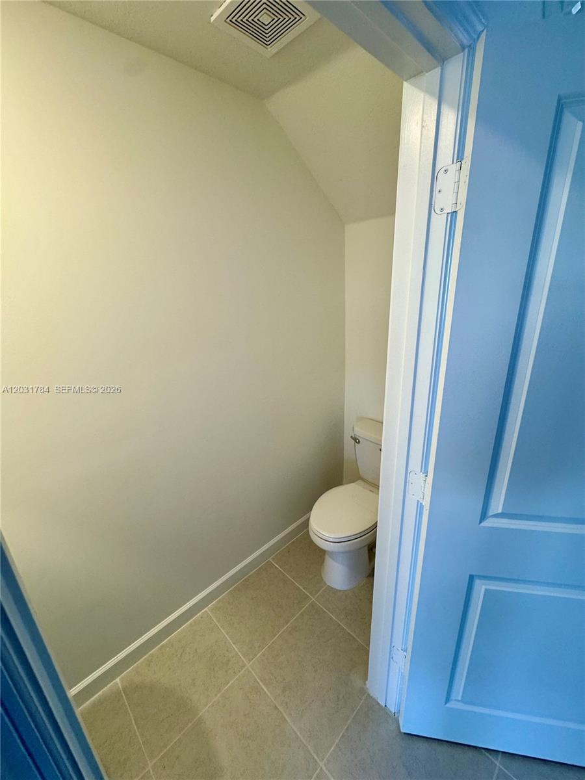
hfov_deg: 85.7
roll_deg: +2.7
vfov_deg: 102.1
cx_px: 292
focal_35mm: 14
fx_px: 315
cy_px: 390
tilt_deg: -18.5
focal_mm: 2.22
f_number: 2.2
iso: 200
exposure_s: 1/120
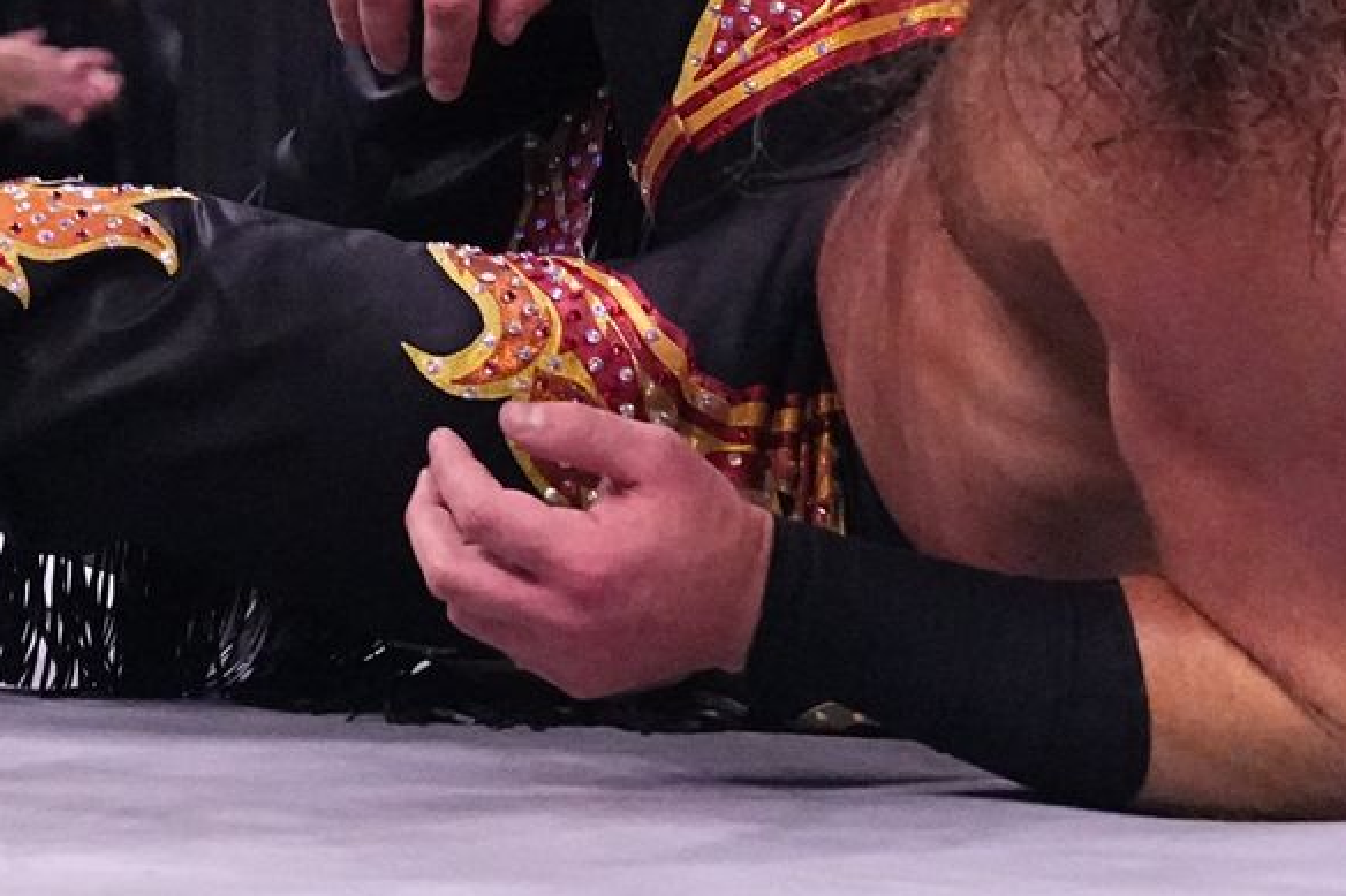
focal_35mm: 159
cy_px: -703
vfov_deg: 8.3
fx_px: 5943
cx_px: 69
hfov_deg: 12.8
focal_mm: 43
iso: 8000
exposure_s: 1/1000
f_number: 3.5
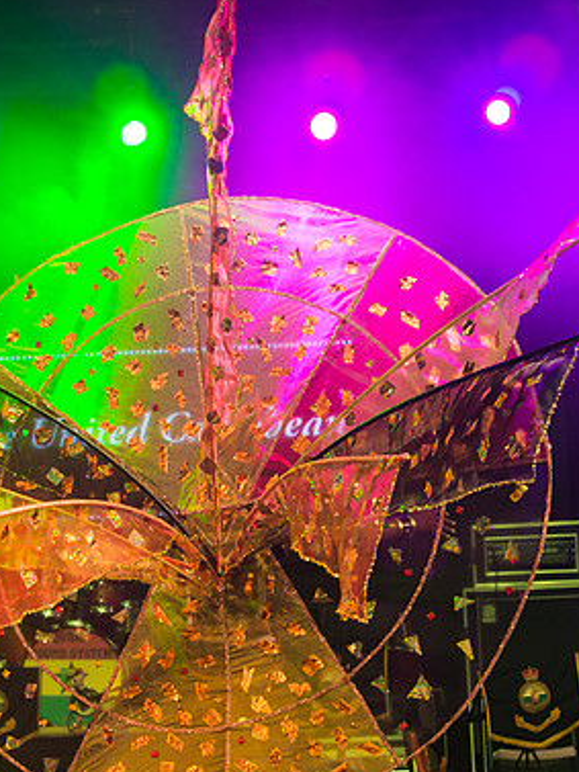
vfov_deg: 15.3
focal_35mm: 129
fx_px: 2875
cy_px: 466
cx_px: 189
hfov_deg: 11.5
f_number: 5.6
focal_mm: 70
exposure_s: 1/320
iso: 2000
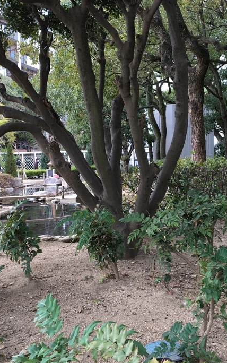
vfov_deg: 43.5
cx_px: 129
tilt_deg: -4.6
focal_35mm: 46
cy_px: 187
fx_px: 455
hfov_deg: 28.0
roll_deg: +1.2
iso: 25
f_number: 2.2
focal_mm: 4.15
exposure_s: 1/60
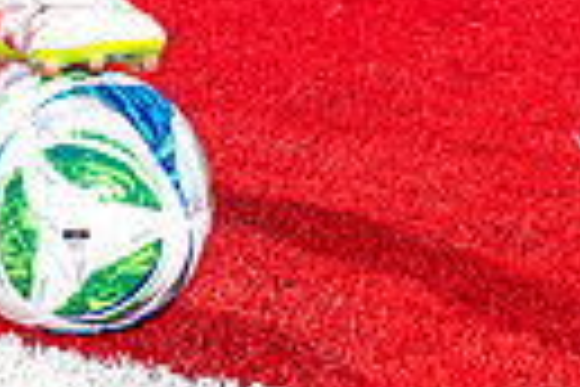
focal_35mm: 167
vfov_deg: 7.7
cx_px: 189
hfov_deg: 12.3
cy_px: -544
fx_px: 2690
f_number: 6.3
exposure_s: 1/400
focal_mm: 48
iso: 100
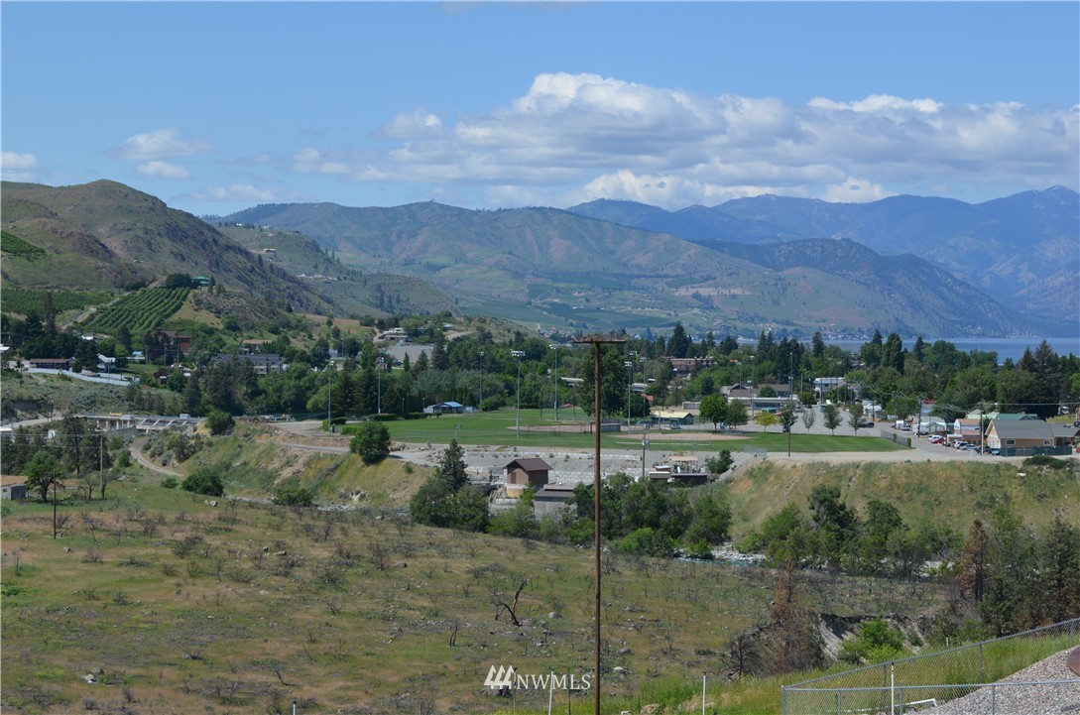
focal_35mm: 72
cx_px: 540
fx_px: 2155
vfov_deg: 18.8
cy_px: 358
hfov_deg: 28.1
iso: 100
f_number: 9
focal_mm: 48
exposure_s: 1/320
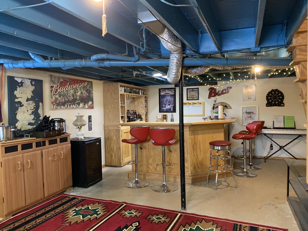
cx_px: 154
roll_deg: +0.8
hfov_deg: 67.3
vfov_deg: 53.1
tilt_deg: -1.4
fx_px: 231
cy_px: 116
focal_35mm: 26
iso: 400
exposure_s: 1/40
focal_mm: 4.25
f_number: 1.8
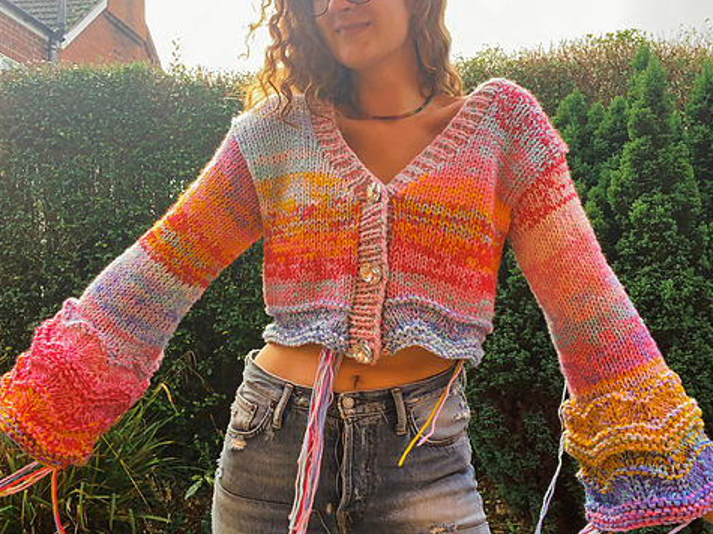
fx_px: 638
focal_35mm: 31
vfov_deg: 45.4
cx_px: 390
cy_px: 270
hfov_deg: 58.3
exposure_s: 1/120
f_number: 2.2
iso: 64
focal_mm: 2.71
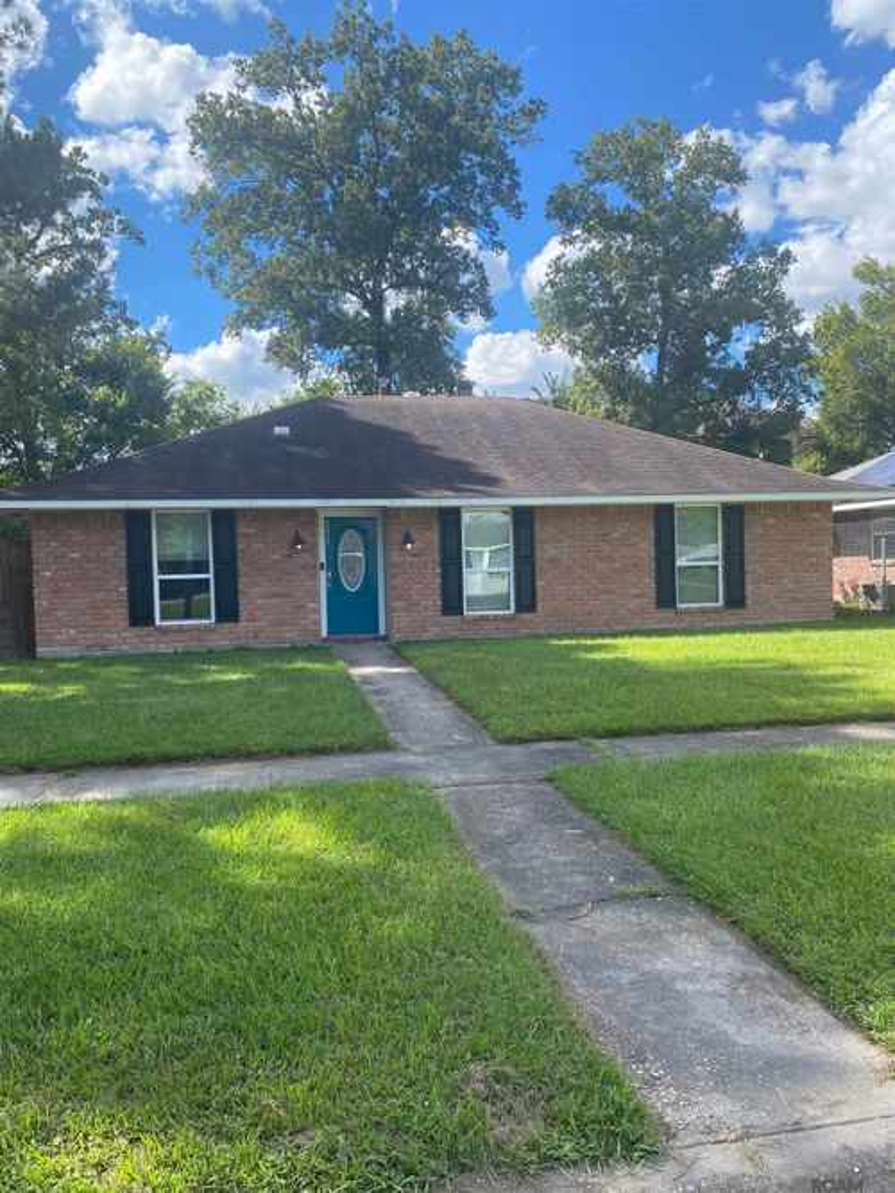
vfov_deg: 67.3
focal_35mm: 26
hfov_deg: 53.0
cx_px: 448
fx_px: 897
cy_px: 596
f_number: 1.8
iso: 32
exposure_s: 1/1245
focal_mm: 4.25
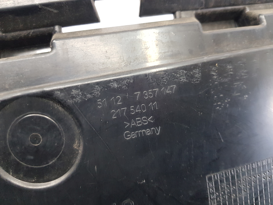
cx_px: 136
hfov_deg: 67.3
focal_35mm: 26
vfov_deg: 53.1
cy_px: 102
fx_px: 205
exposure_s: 1/50
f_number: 1.7
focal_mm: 4.2
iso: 200
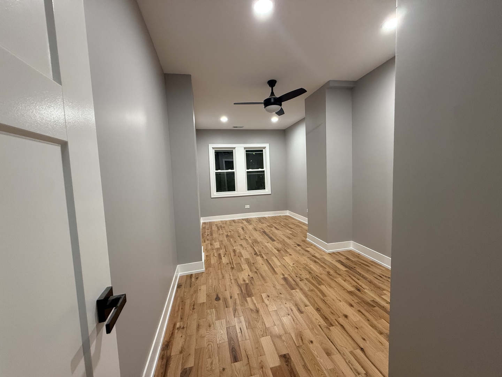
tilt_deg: -3.7
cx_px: 251
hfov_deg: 102.1
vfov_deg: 85.7
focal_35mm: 14
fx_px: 203
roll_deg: +1.6
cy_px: 188
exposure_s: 1/120
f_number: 2.2
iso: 320
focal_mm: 2.22
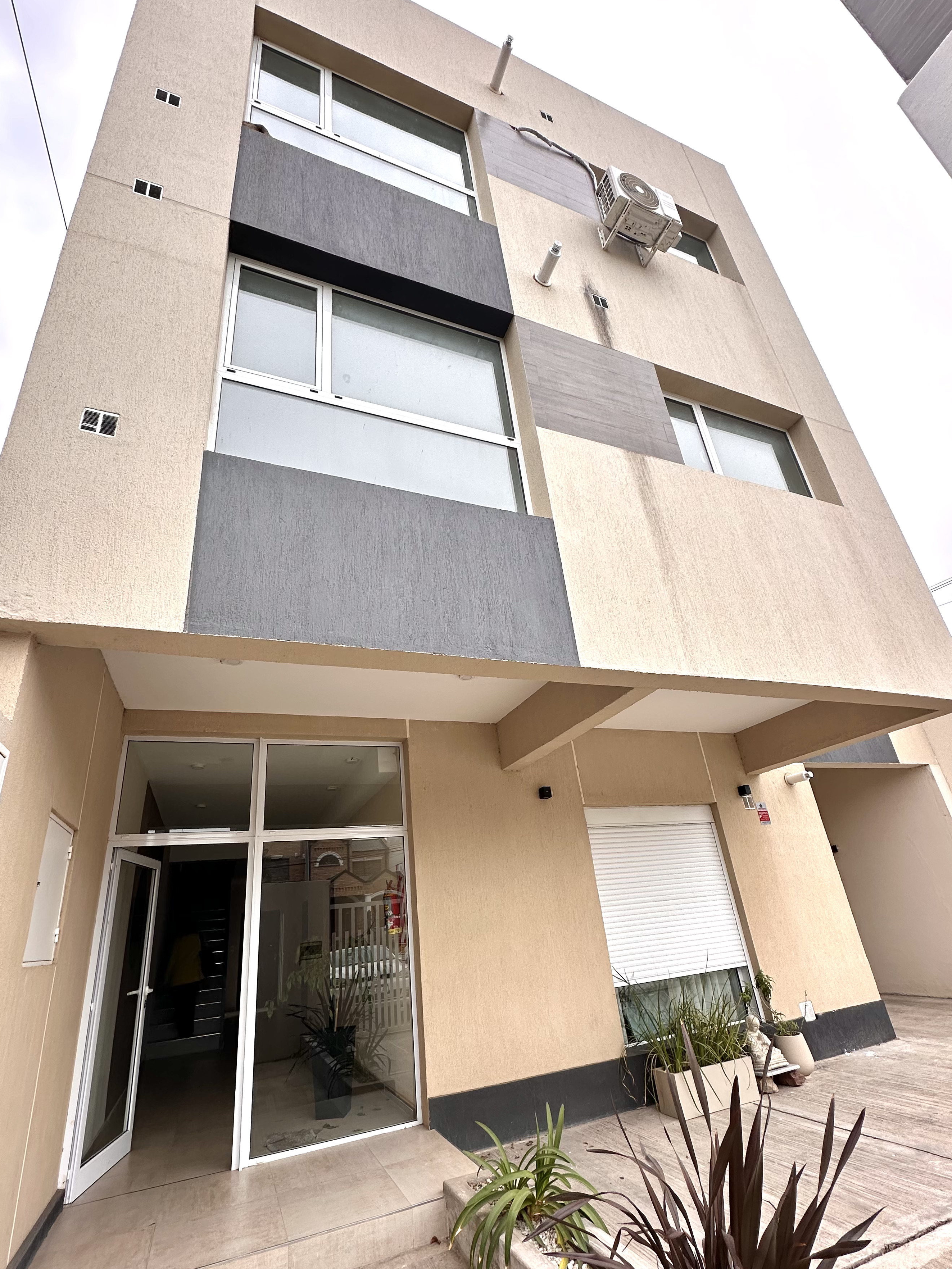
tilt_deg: +23.9
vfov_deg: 94.3
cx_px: 464
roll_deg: +5.6
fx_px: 587
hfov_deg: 78.1
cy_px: 680
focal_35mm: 16
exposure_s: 1/376
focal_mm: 2.22
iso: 40
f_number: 2.2
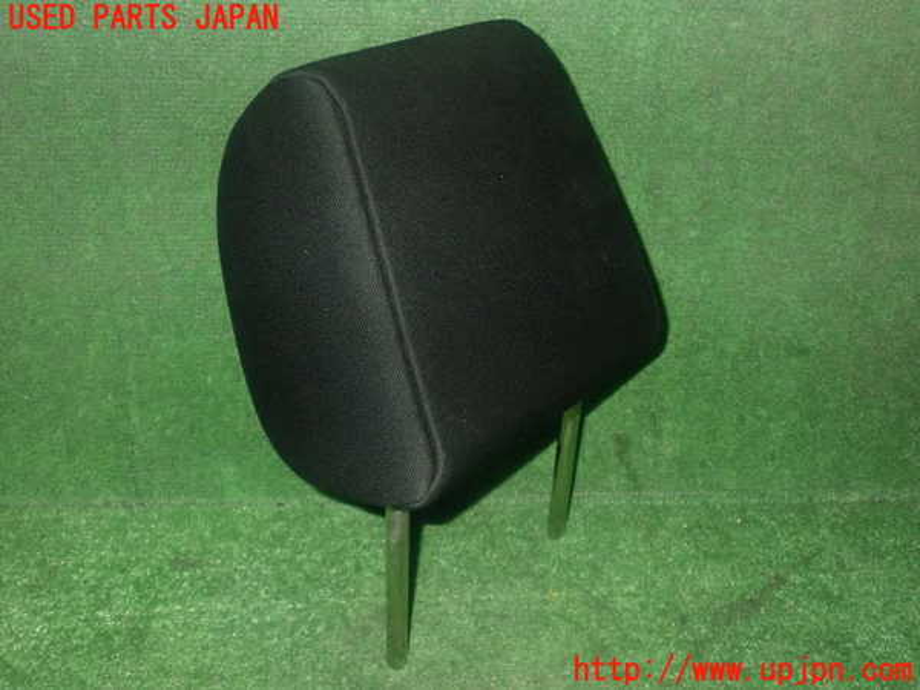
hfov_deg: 51.4
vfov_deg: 39.7
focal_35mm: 36
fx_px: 957
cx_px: 460
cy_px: 345
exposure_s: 1/40
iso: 800
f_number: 7.1
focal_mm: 6.37
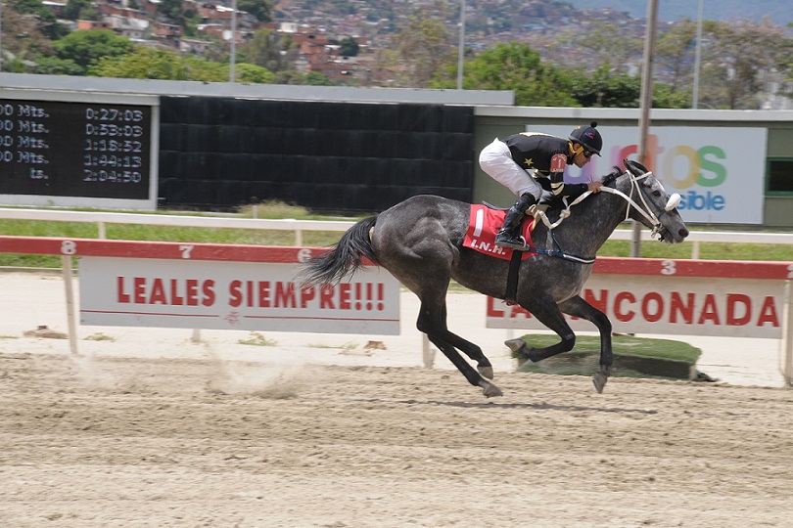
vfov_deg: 9.1
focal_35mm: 150
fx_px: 3304
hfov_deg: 13.7
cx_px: 396
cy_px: 264
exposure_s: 1/500
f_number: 10
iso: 400
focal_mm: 100
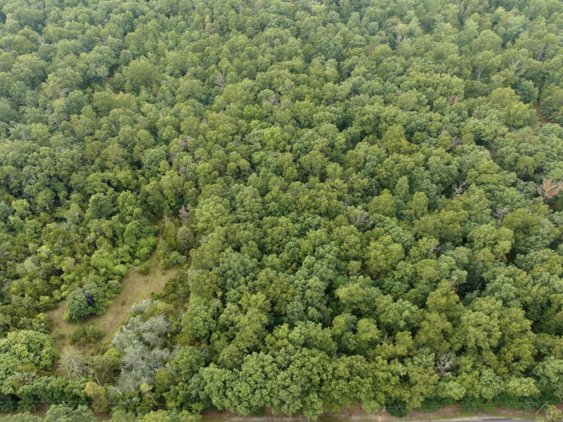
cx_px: 306
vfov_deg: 51.2
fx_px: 439
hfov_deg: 65.2
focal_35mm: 27
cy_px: 233
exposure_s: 1/120
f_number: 2.8
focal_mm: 12.29
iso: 100
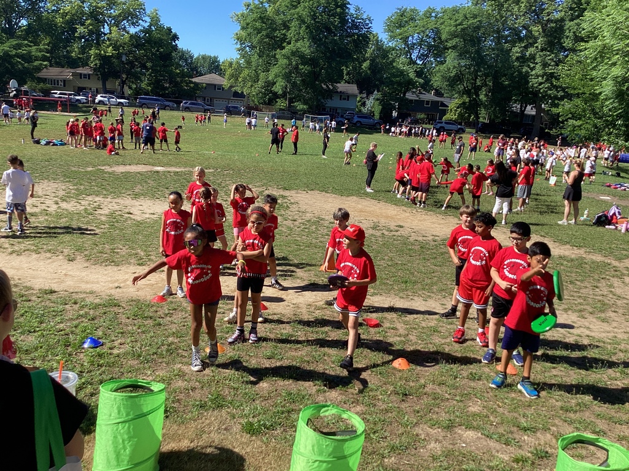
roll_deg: -4.9
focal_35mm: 31
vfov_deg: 45.4
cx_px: 314
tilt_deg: -12.1
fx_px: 563
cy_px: 236
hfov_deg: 58.4
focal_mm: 3.3
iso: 25
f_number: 2.4
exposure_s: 1/776
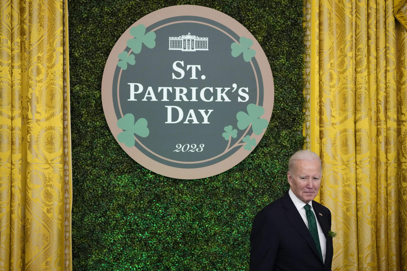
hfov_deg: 16.0
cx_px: 204
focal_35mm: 128
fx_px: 1447
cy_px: 136
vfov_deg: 10.7
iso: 5000
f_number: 5
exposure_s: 1/320
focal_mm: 128
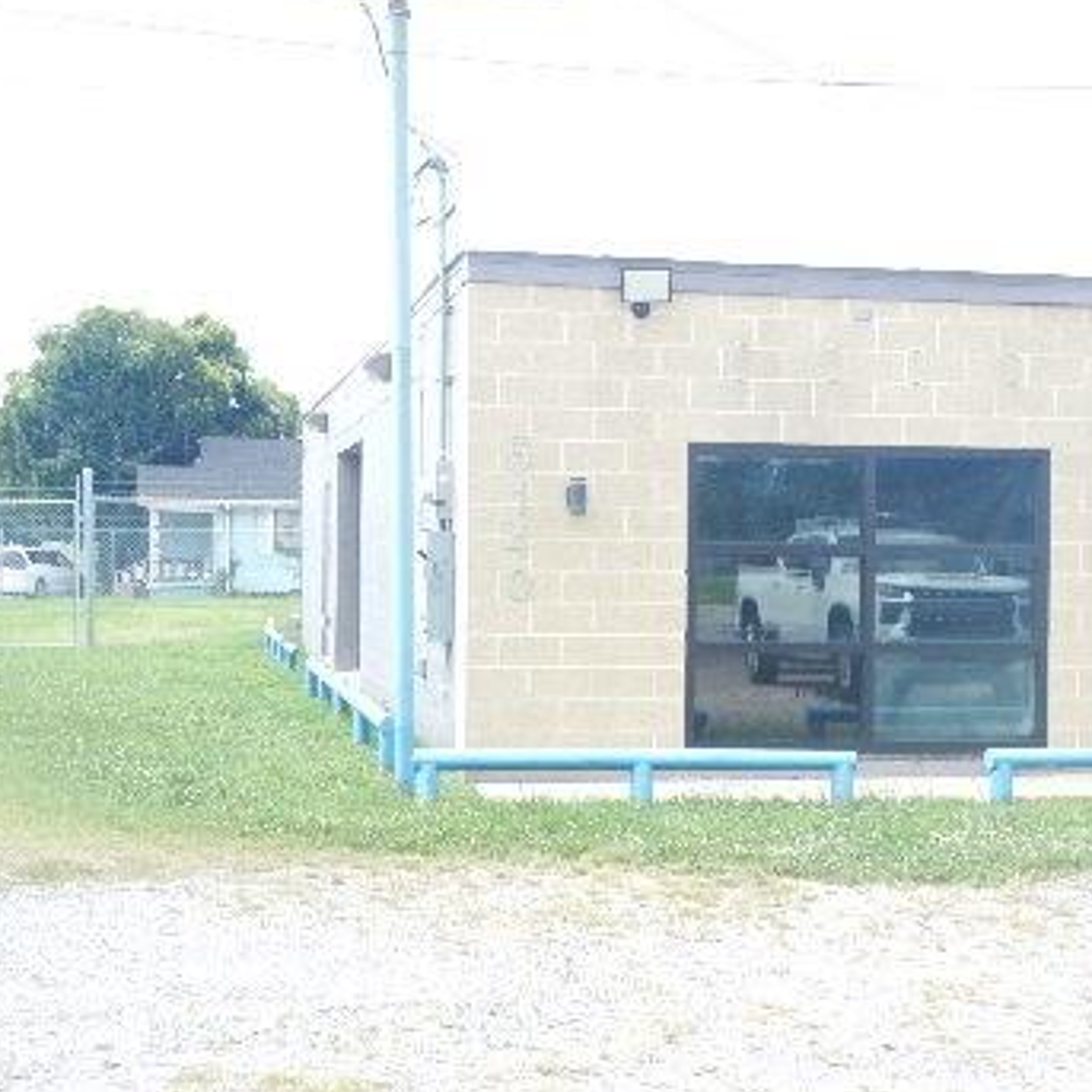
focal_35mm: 56
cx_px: 487
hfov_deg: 30.5
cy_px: 595
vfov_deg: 30.5
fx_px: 1999
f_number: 4.2
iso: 125
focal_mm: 6.1
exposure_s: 1/160
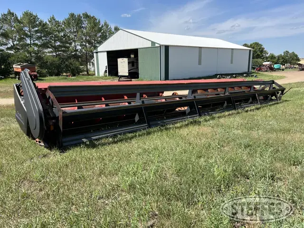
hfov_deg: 67.3
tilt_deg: -13.5
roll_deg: +0.7
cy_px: 114
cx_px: 152
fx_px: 228
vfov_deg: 53.1
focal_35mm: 26
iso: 50
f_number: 1.5
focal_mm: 5.7
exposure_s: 1/2123
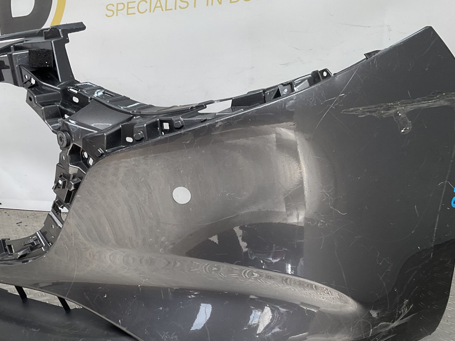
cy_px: 236
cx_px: 193
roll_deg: +0.5
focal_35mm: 45
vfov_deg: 31.8
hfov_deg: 42.0
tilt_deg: -14.9
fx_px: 591
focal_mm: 3
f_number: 1.8
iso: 16
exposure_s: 1/320
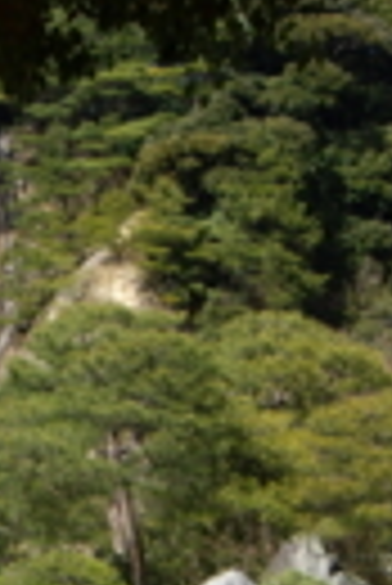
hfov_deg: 4.8
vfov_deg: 7.2
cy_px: 400
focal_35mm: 285
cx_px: -90
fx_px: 4642
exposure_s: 1/250
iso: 50
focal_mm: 12.8
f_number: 4.1
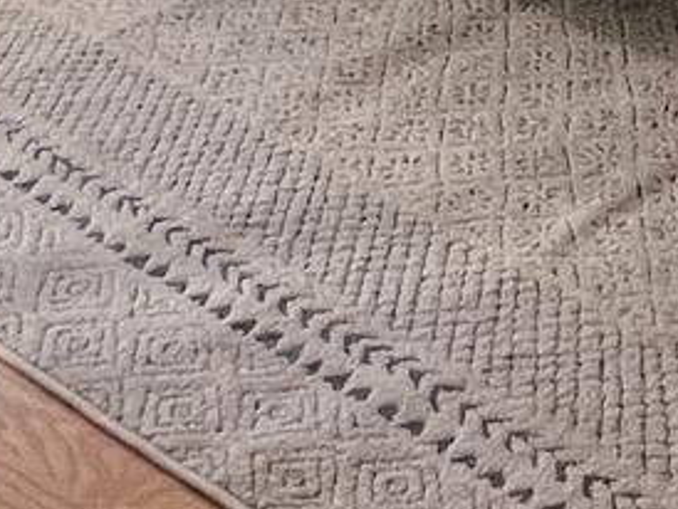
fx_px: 1902
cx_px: 995
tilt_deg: -9.9
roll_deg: -0.5
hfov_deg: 18.2
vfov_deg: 12.4
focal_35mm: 97
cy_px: -677
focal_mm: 1.57
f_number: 1.8
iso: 160
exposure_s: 1/120
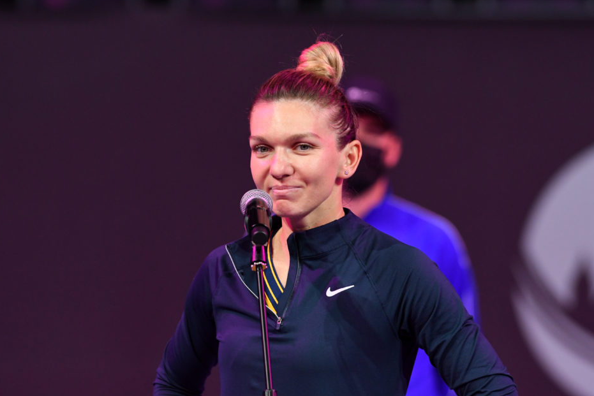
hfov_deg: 4.2
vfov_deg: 2.8
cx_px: 299
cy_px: 203
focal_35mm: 495
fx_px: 8168
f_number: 3.5
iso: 2000
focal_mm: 300
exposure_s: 1/500
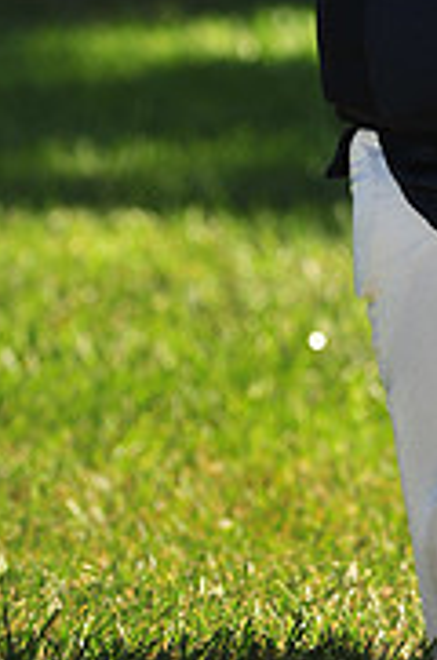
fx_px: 8791
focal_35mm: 481
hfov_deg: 2.8
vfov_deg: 4.3
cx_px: 630
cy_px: -128
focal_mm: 150
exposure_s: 1/1000
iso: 200
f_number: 4.5
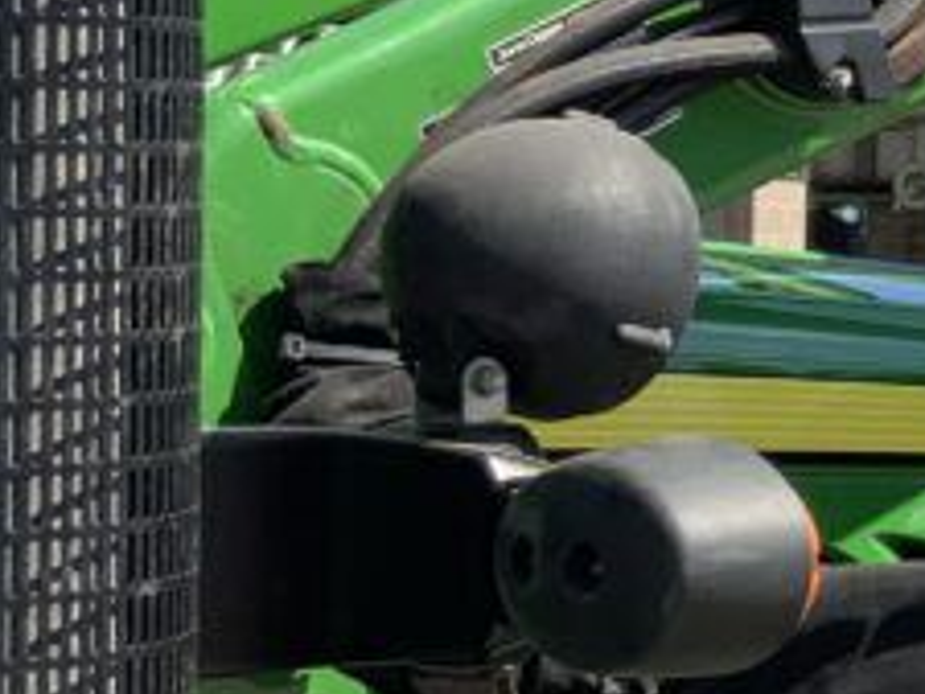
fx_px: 3529
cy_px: 177
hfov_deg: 13.6
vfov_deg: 11.2
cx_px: 1570
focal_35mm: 132
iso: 16
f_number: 1.8
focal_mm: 3
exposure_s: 1/1250
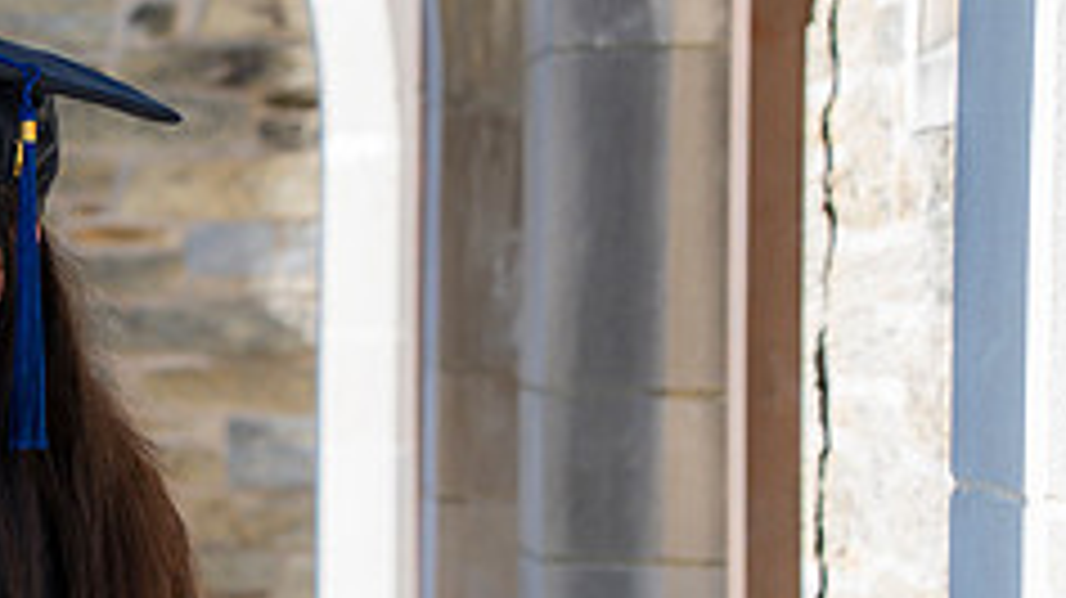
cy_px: 434
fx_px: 7741
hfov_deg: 7.8
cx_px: -121
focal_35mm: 274
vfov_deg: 4.4
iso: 500
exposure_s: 1/250
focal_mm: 105
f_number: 6.3
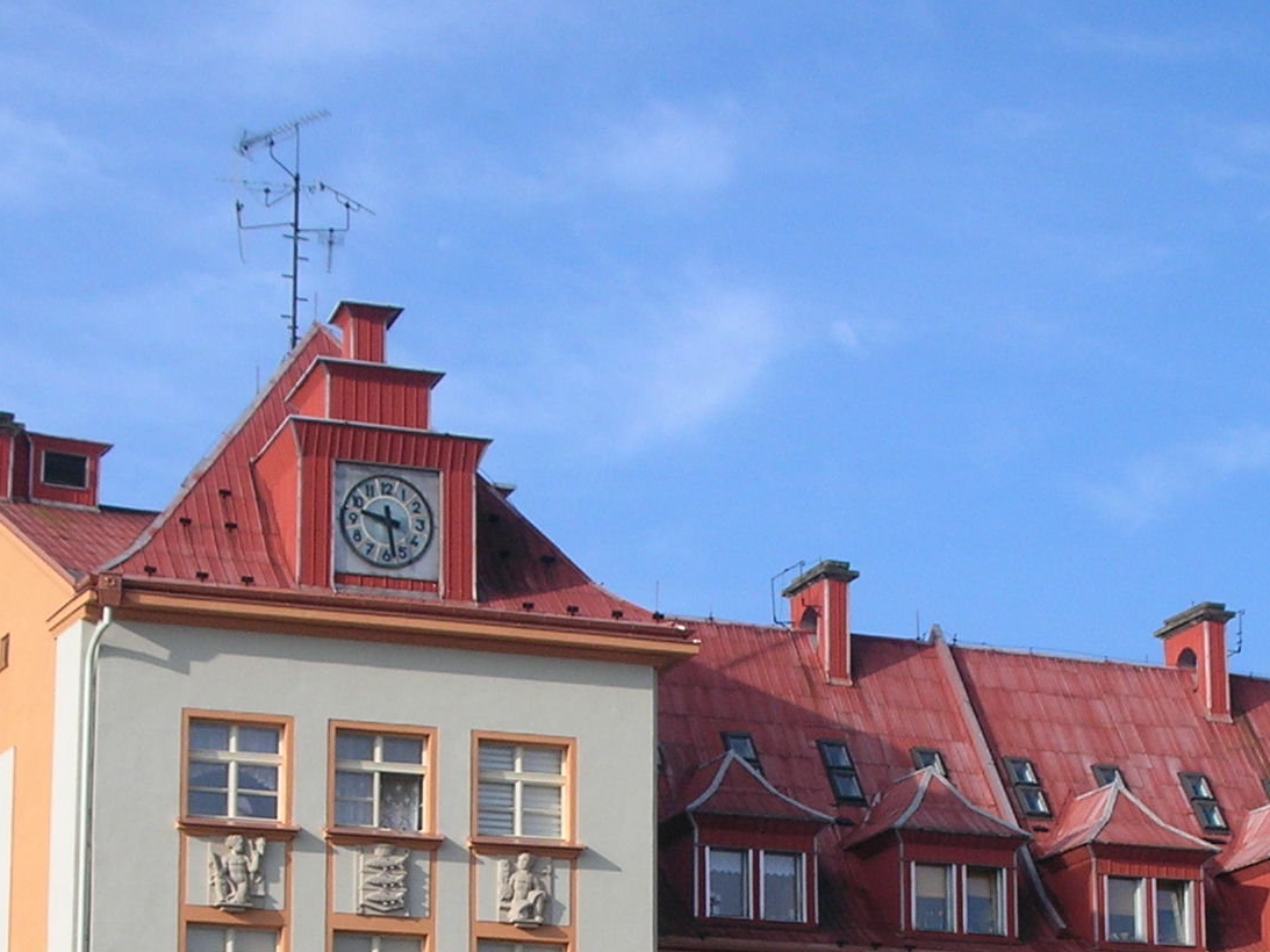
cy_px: 1043
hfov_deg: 23.6
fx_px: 3045
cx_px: 655
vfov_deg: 17.2
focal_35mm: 83
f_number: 8.5
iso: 50
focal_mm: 5.8
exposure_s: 1/96
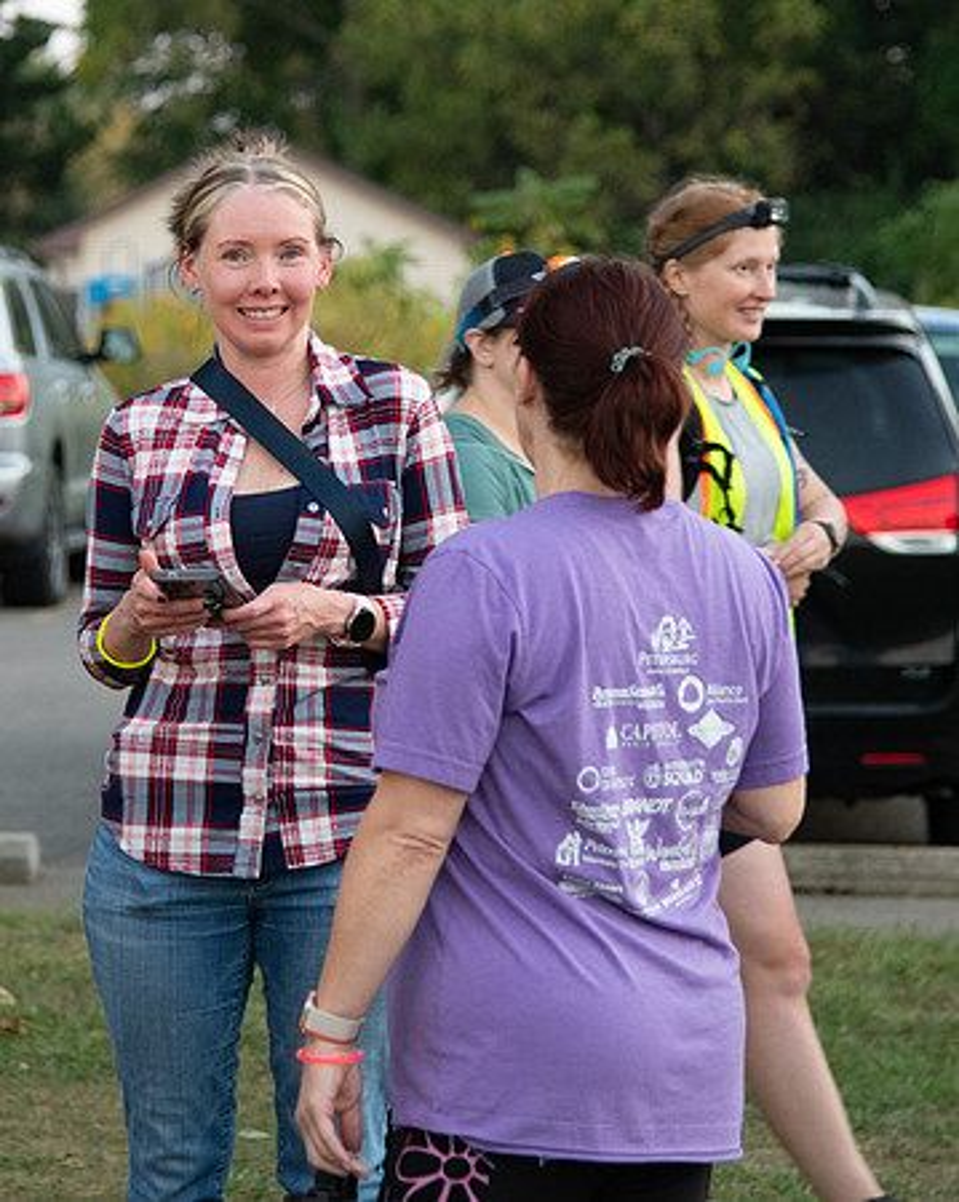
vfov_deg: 12.0
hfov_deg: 9.6
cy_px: 394
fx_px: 5723
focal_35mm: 161
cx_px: 276
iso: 1250
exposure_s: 1/125
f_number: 4
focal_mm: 85
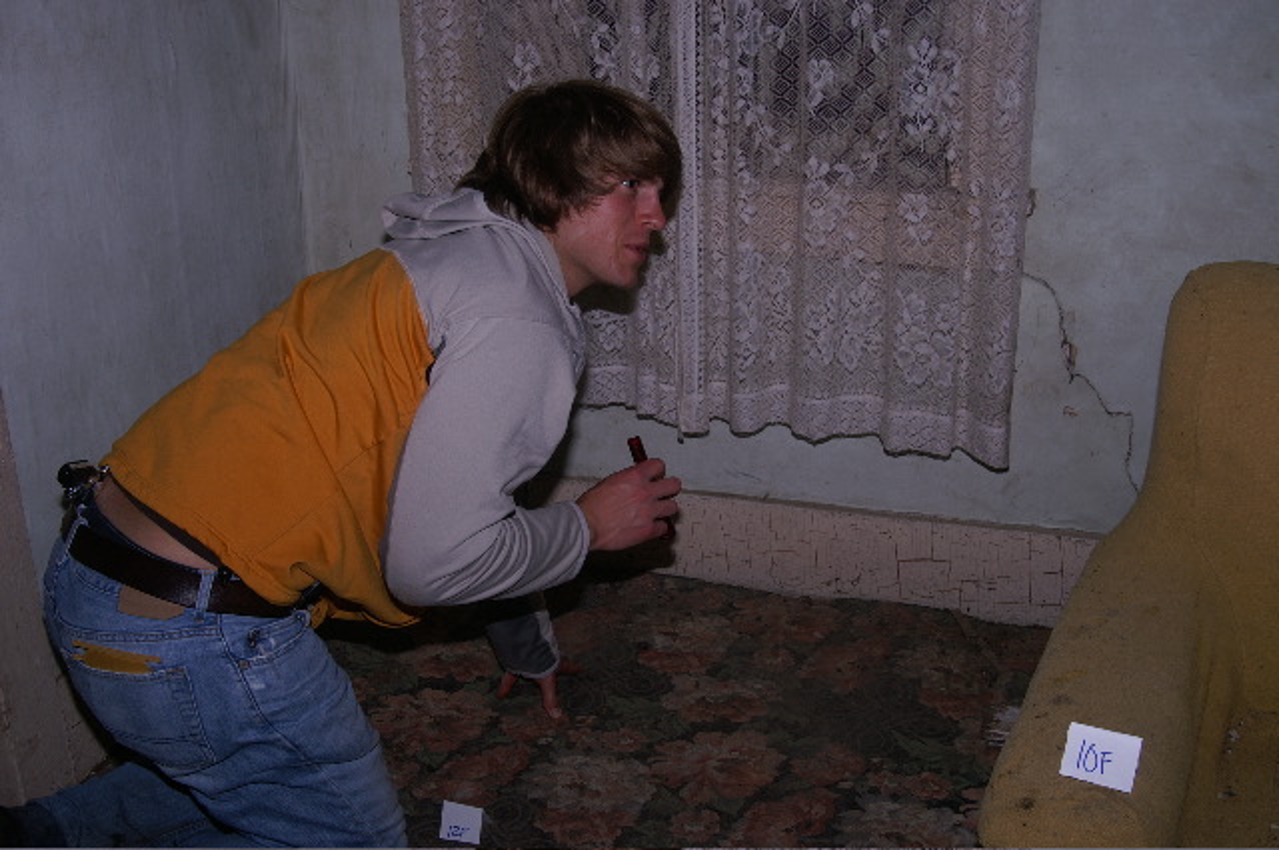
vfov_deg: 31.8
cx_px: 640
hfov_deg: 46.5
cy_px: 425
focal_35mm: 42
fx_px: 1490
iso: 100
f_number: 14
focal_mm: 28
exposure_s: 1/160
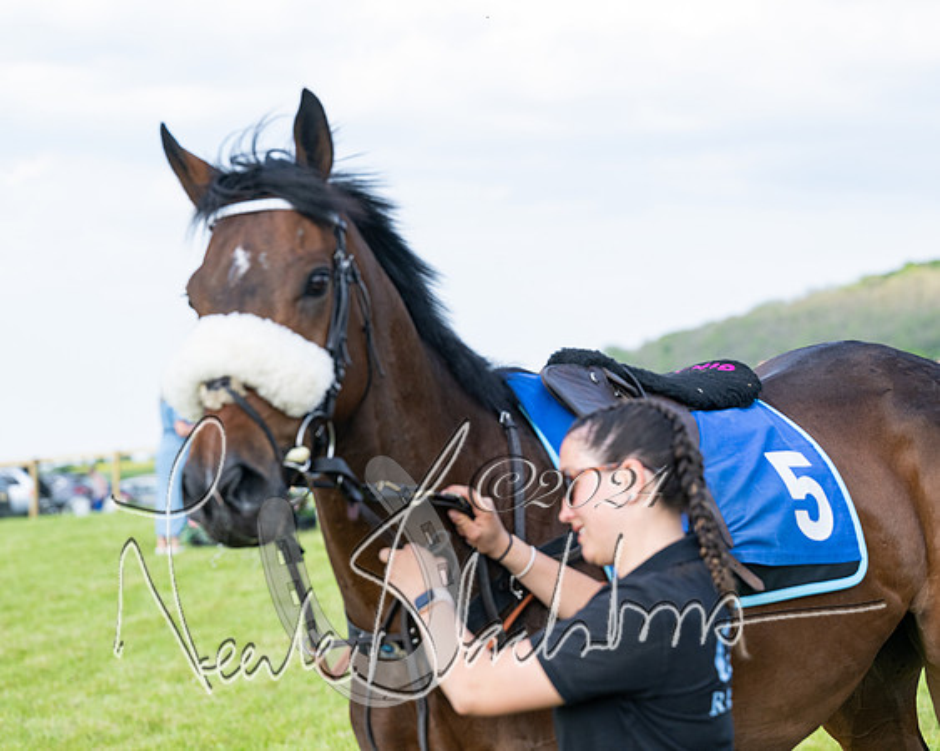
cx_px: 470
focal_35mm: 103
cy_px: 376
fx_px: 2852
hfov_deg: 18.7
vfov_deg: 15.0
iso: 400
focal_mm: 91
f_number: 4
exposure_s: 1/1600
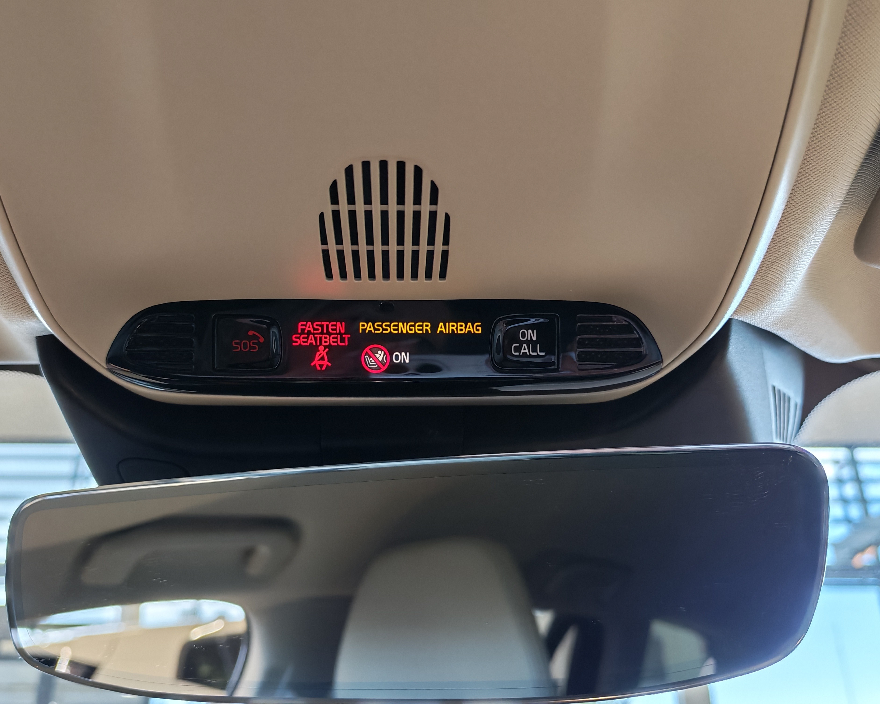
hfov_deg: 51.5
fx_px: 912
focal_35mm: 35
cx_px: 407
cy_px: 351
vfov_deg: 42.2
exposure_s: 1/100
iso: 447
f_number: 1.9
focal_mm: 6.12
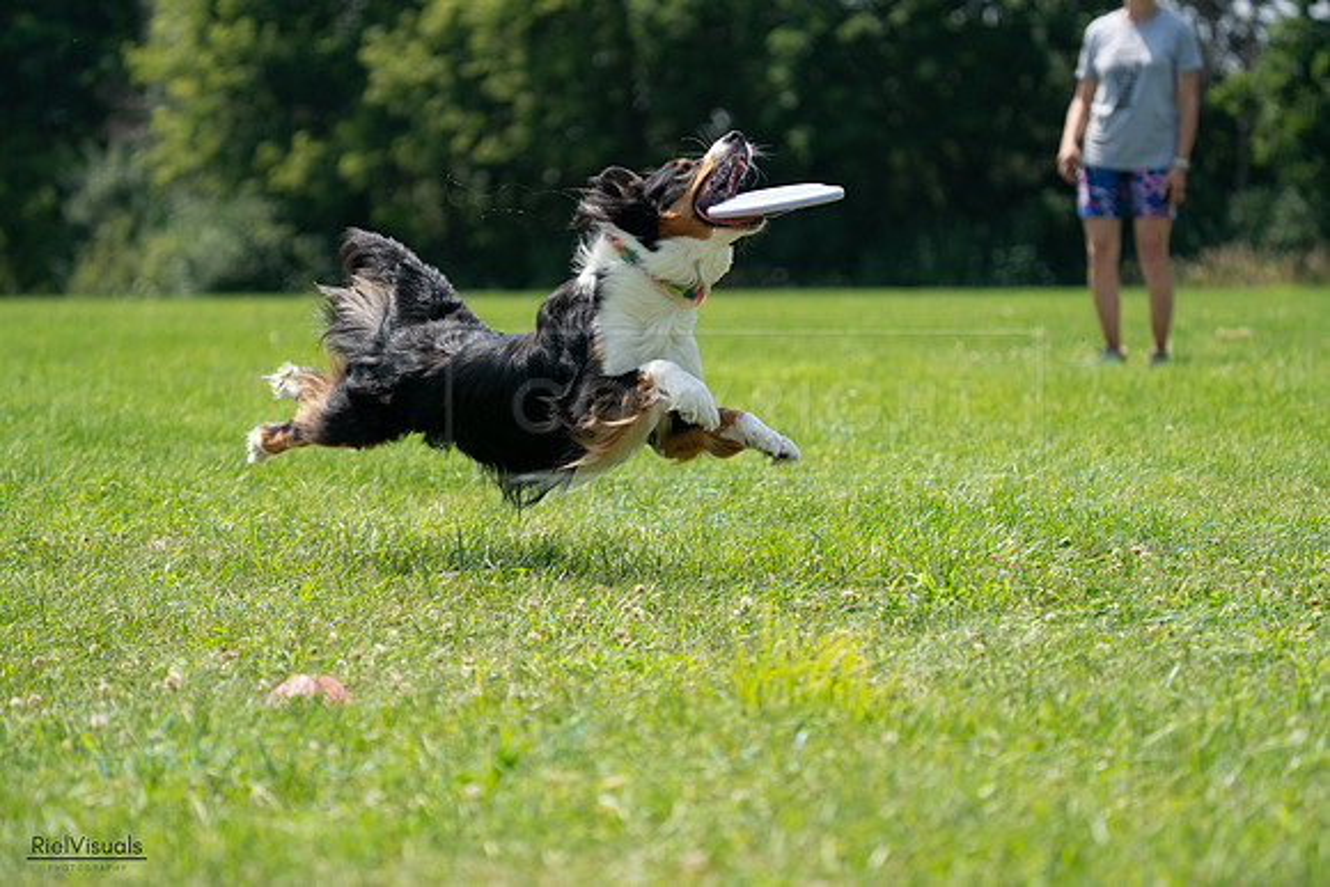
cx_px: 665
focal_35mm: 205
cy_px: 444
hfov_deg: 10.0
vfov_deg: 6.7
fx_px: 7575
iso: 1250
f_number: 5.6
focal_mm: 205
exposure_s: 1/4000
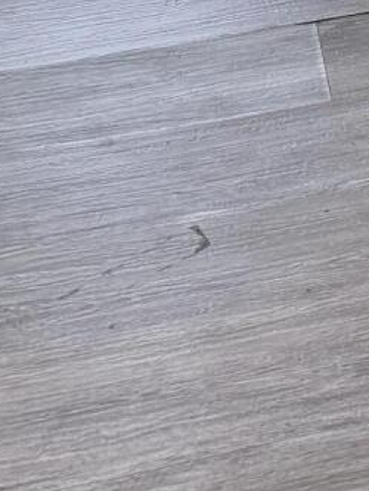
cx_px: 707
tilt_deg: -12.5
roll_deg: +0.1
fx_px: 2045
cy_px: -743
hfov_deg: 9.7
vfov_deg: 11.1
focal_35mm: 144
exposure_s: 1/216
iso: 125
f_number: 1.78
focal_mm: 6.76
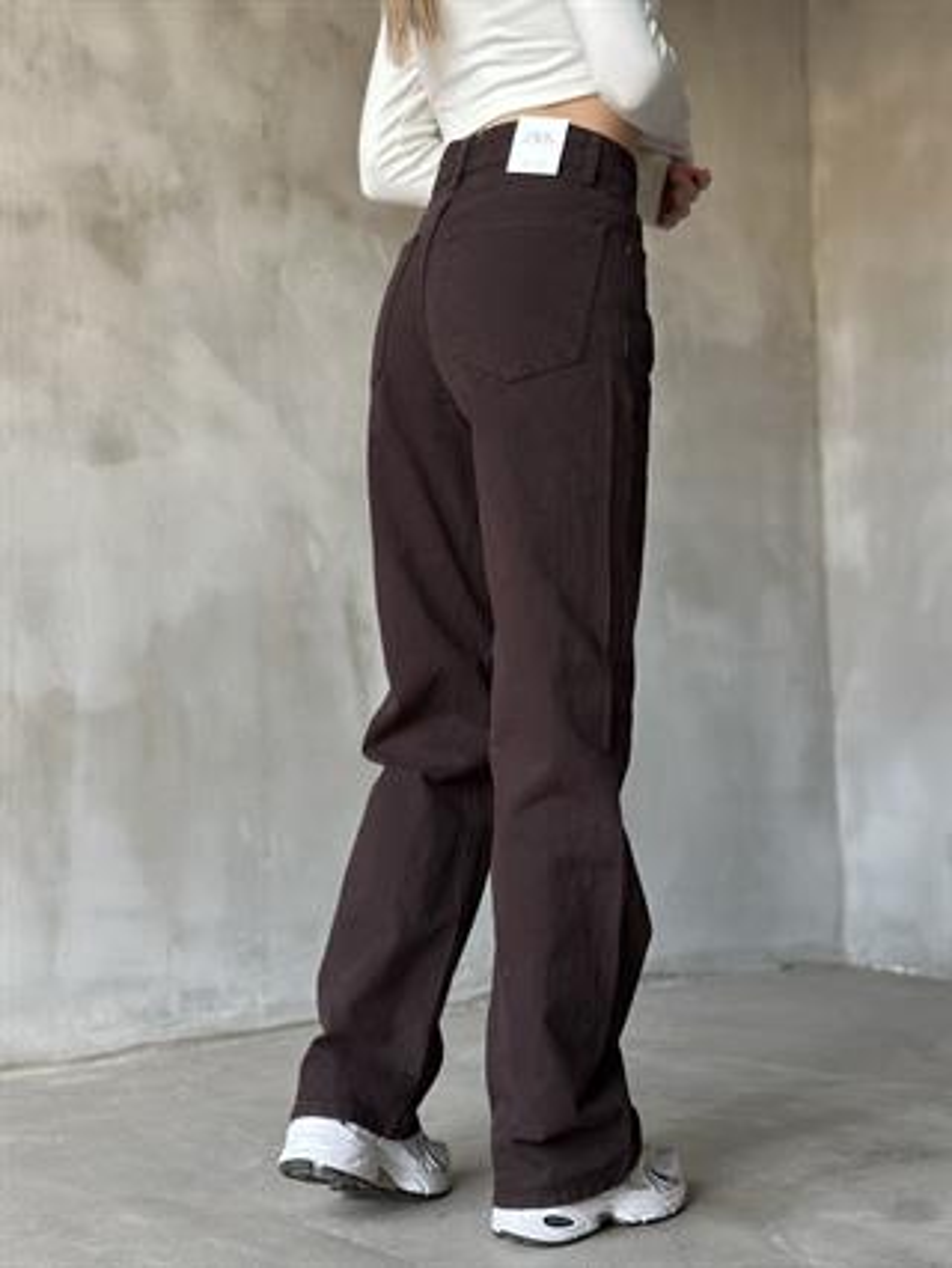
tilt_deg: +3.0
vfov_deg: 39.6
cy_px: 634
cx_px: 476
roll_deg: -0.2
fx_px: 1758
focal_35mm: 48
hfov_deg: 30.3
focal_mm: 6.86
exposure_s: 1/52
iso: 400
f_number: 1.78
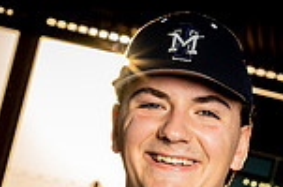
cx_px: 122
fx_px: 1640
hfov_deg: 9.9
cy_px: 417
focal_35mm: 209
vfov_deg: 6.3
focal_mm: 70
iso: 125
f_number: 8
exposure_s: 1/250
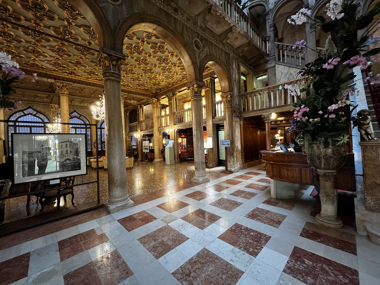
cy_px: 142
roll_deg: +3.4
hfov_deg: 106.2
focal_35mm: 13
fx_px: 143
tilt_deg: +0.5
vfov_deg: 89.9
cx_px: 190
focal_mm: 1.57
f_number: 1.8
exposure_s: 1/50
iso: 640
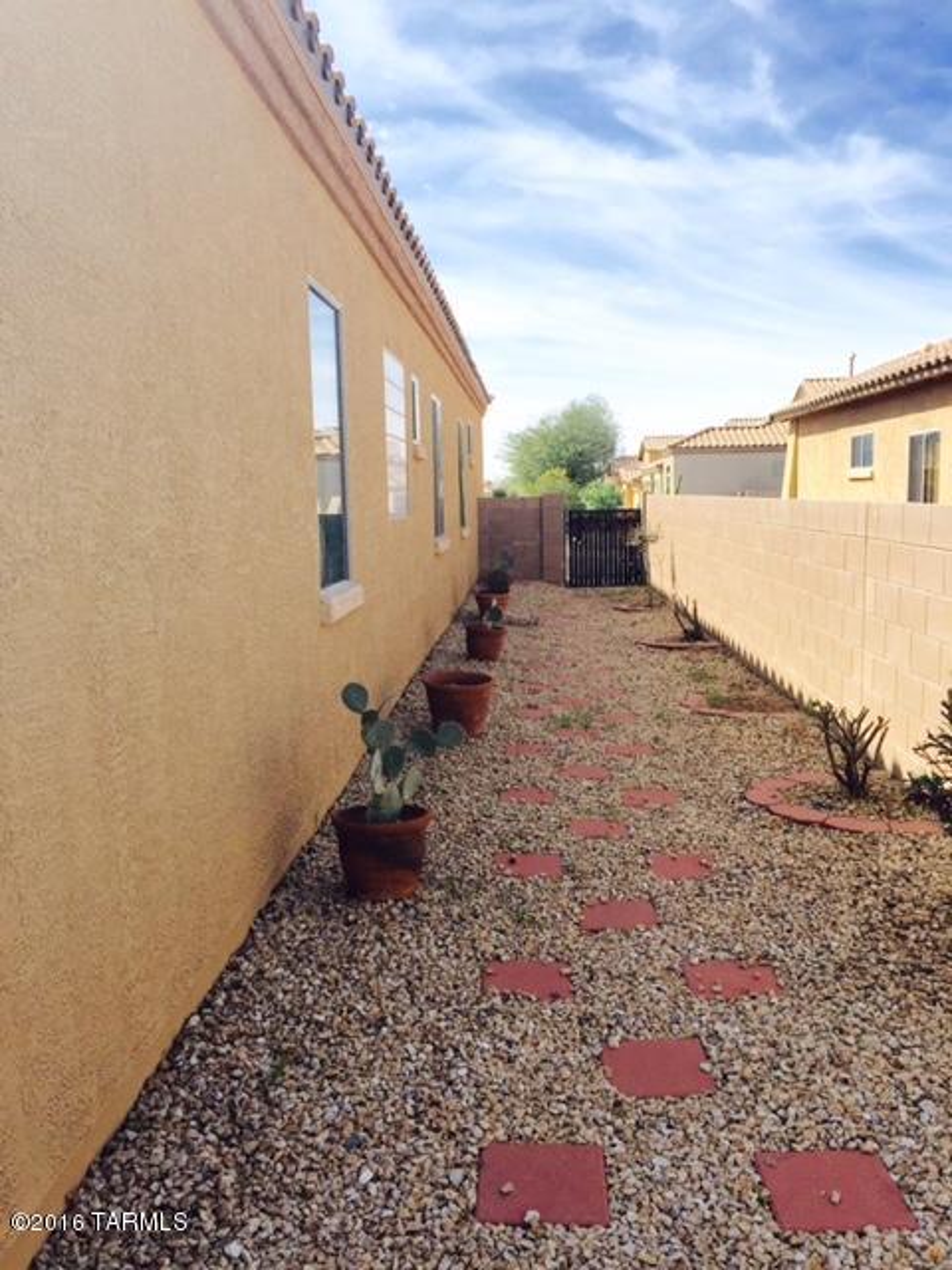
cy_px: 635
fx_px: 1063
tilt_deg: -7.9
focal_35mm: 29
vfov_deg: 61.7
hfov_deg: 48.2
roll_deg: +0.9
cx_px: 476
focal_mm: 4.15
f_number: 2.2
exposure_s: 1/2198
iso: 32
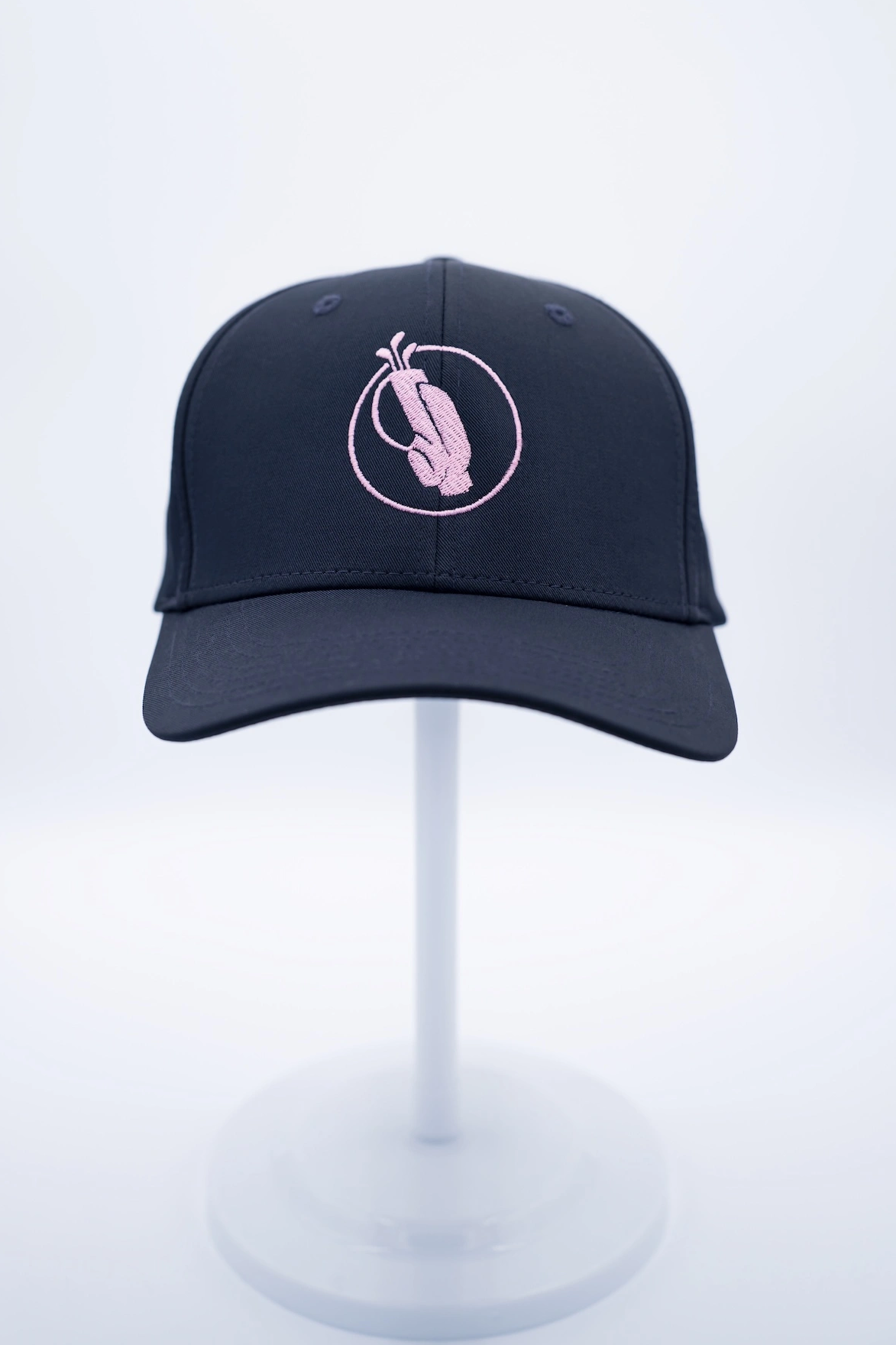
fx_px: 1718
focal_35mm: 46
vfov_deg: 42.7
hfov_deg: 29.2
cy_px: 664
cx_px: 451
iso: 200
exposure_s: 1/500
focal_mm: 45
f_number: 3.5
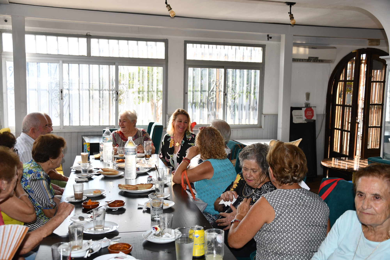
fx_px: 422
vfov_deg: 34.2
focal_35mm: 39
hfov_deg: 49.6
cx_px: 195
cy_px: 130
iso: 160
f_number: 4
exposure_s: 1/250
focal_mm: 26
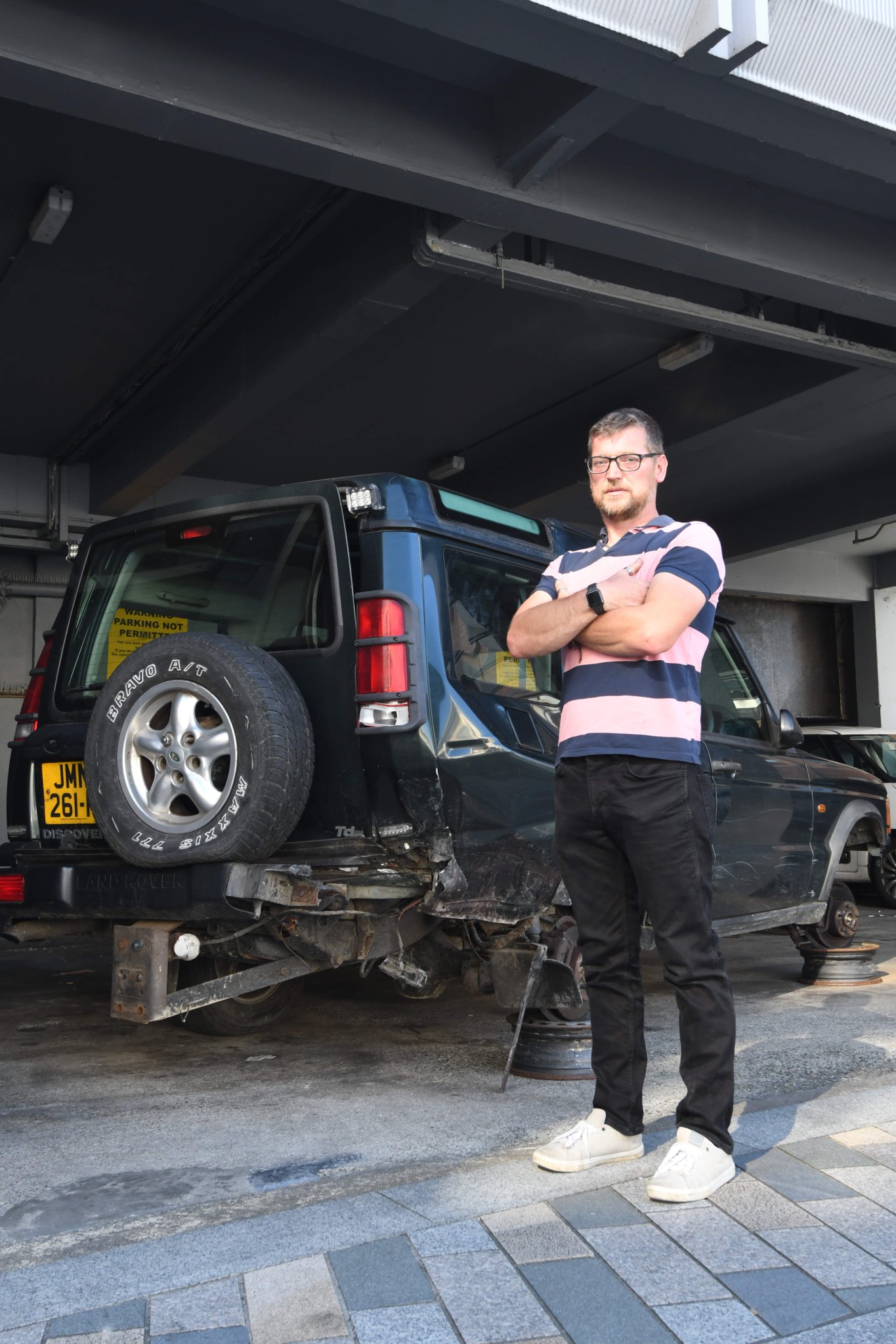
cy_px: 672
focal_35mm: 36
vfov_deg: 53.1
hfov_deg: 36.9
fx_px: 1344
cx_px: 448
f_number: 5
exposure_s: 1/100
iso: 500
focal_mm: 24
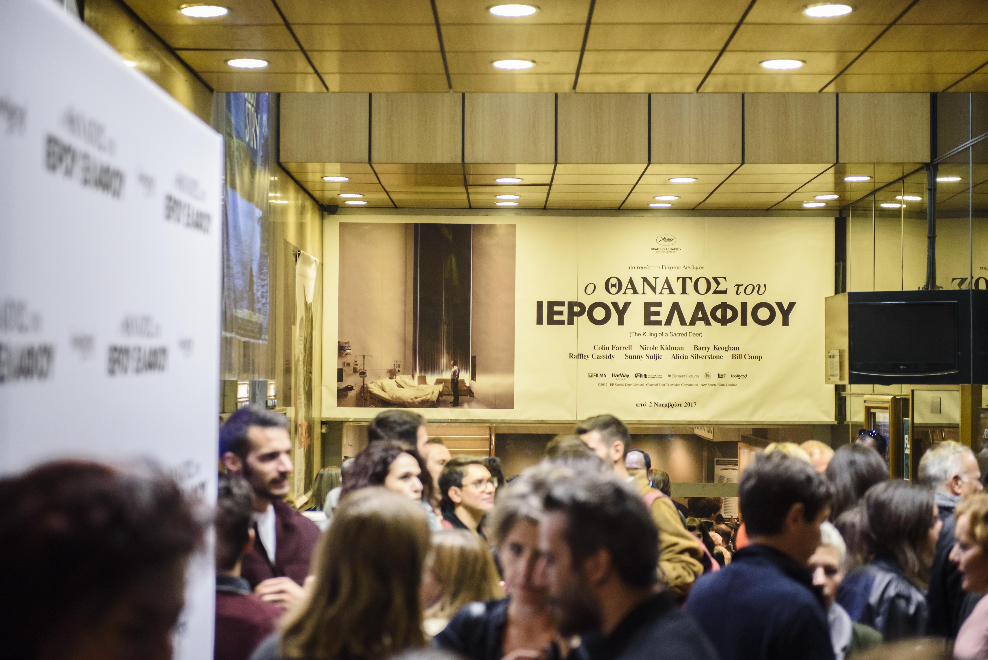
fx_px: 1922
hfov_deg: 28.8
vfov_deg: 19.5
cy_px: 330
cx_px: 494
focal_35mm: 70
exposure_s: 1/80
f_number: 2.8
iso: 3200
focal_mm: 70
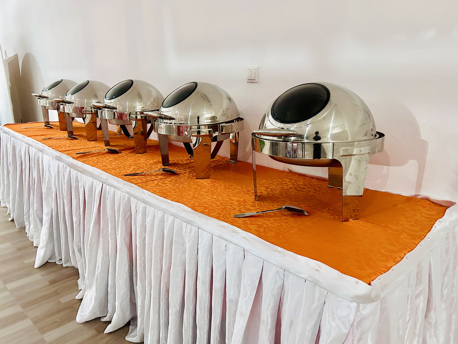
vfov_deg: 53.1
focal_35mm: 26
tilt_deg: -15.0
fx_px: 344
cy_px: 172
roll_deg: +0.2
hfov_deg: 67.3
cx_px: 229
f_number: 1.5
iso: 500
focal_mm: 5.7
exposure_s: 1/33
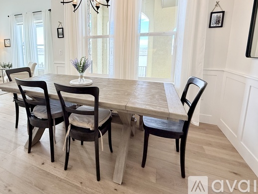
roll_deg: -0.7
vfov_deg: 70.3
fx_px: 134
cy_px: 71
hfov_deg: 86.6
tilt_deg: -8.4
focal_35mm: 18
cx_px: 103
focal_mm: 2.22
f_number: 2.2
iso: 160
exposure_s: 1/120
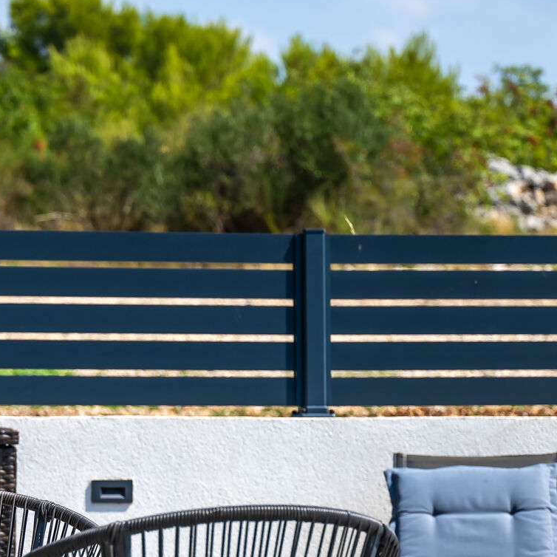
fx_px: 4023
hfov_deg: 7.9
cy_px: 551
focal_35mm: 221
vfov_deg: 7.9
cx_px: 43
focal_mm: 70
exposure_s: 1/3200
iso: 100
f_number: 2.8
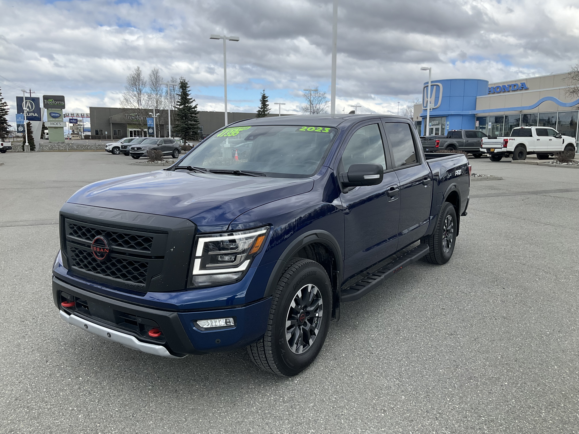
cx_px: 290
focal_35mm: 29
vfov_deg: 48.2
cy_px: 217
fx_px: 485
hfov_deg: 61.7
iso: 25
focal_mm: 3
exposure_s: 1/1342
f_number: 1.8
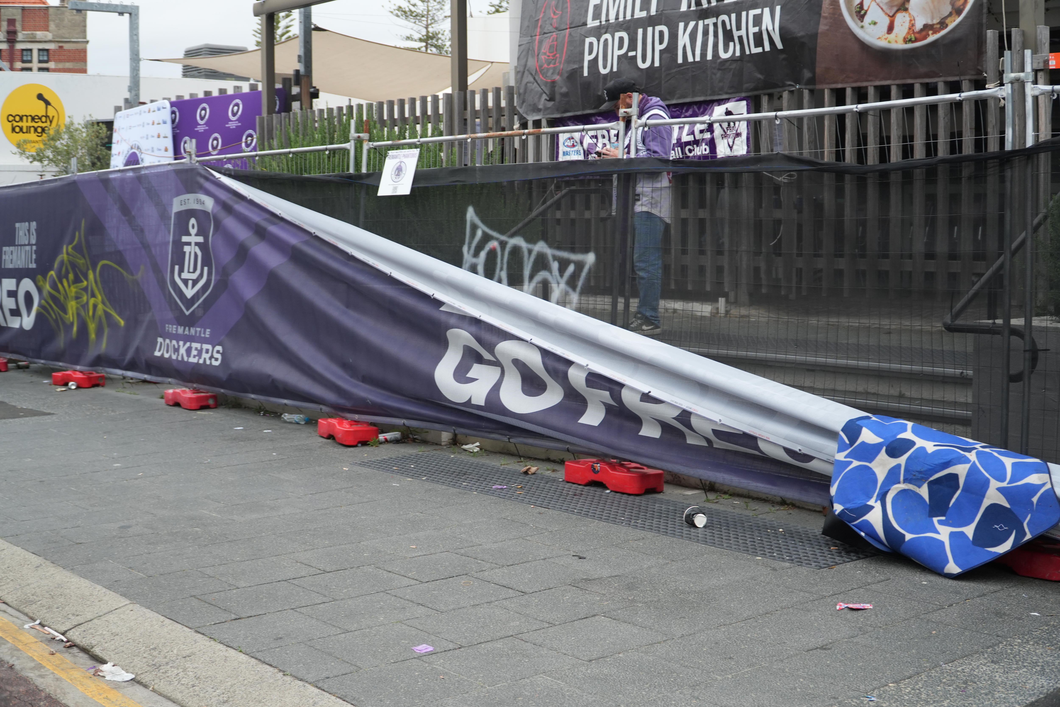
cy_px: 354
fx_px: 1281
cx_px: 530
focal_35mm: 44
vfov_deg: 30.8
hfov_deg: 45.0
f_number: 4
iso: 320
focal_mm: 29
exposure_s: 1/160
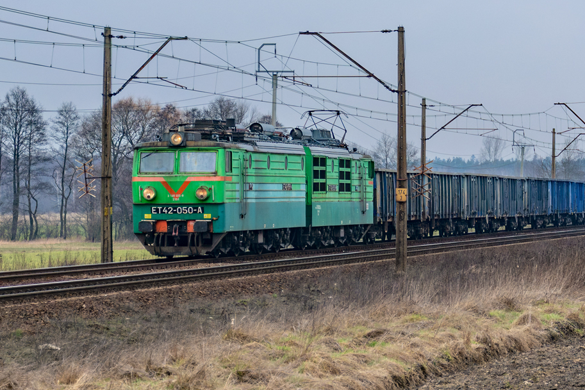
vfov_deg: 8.4
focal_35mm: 163
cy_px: 146
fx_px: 2649
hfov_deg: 12.6
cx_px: 387
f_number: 5.3
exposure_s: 1/400
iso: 200
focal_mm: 62
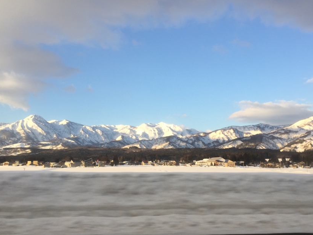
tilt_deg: +5.4
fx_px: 326
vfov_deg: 39.5
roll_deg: +1.8
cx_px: 180
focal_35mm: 36
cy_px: 142
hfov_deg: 51.2
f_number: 2.2
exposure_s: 1/138
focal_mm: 4.15
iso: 32
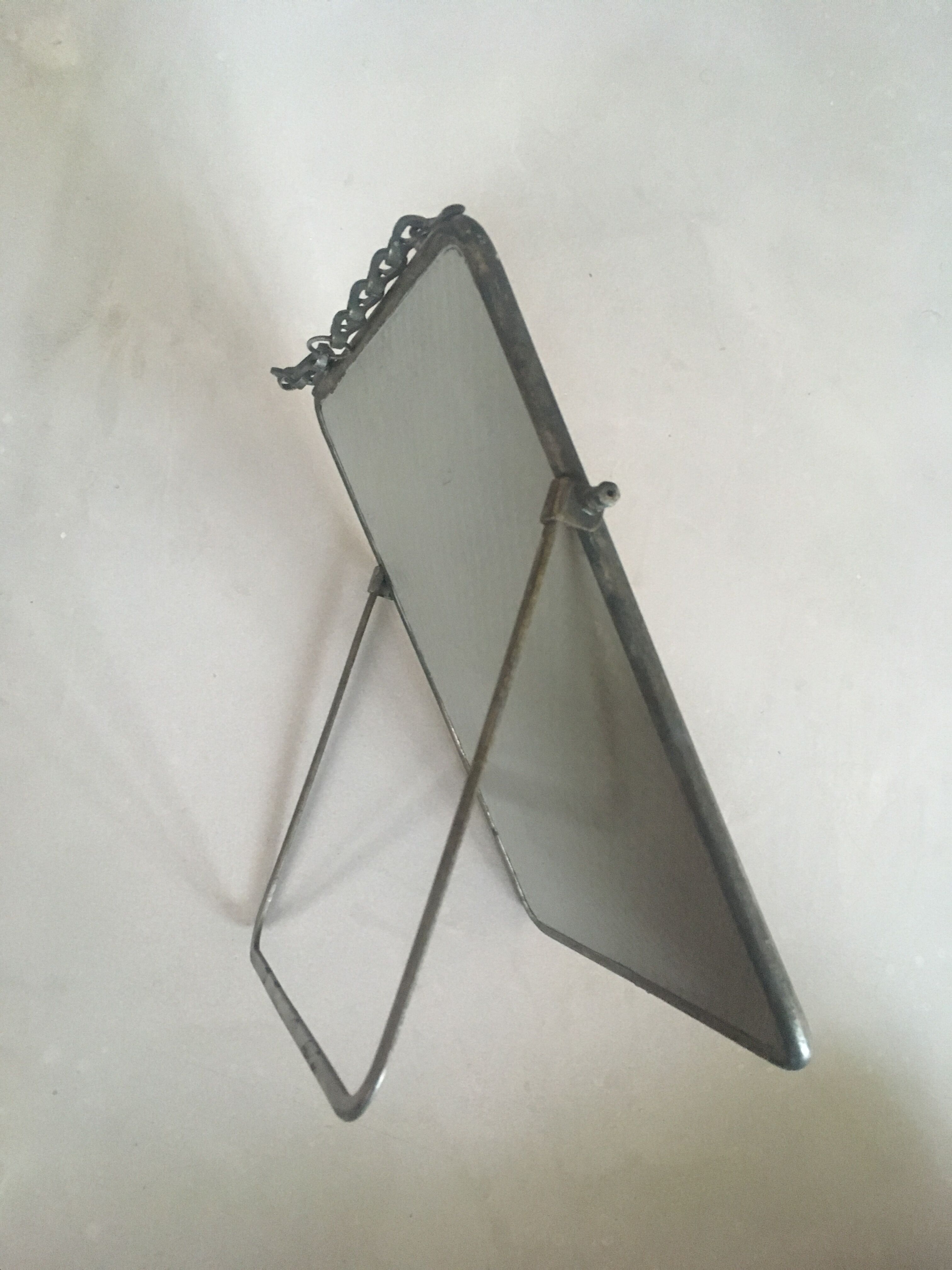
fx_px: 1063
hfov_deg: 48.2
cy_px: 635
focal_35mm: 29
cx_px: 476
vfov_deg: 61.7
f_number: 2.2
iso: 250
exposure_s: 1/17
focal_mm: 4.15
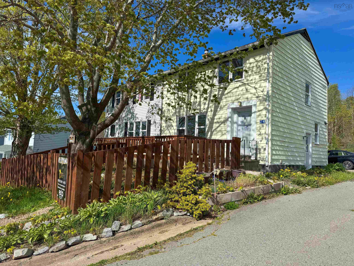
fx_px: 245
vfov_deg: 56.8
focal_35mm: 24
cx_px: 177
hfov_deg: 71.6
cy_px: 133
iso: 80
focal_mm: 6.76
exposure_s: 1/5000
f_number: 1.8
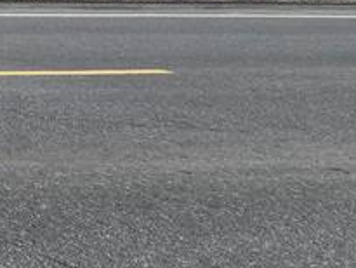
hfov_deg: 15.6
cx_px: -485
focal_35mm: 65
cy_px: -134
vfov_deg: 19.6
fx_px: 669
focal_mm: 2.2
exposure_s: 1/2436
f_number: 2.2
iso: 50
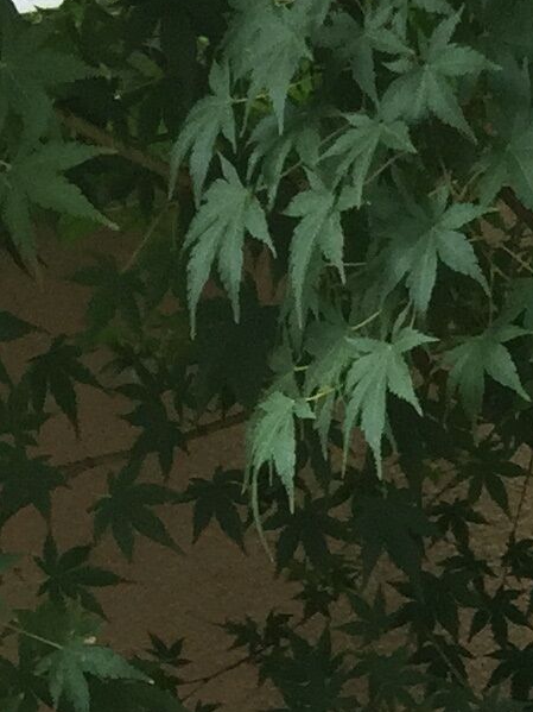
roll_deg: +0.7
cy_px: 1658
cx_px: 1167
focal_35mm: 158
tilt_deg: -32.1
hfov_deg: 8.7
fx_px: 3245
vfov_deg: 10.8
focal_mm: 4.15
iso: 32
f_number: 2.2
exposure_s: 1/120
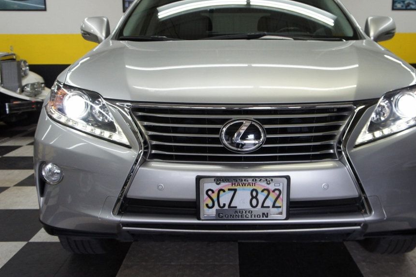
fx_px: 496
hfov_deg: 45.4
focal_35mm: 43
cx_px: 232
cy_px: 142
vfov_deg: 31.1
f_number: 4.5
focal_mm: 24
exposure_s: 1/250
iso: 1000
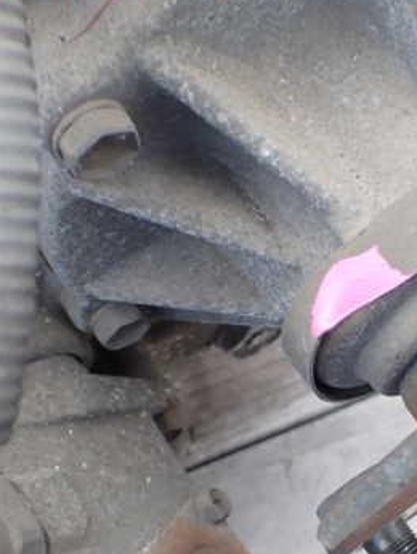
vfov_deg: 36.7
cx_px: 324
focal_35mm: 52
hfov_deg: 27.6
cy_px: 314
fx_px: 834
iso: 200
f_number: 2.3
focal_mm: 5.4
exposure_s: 1/125
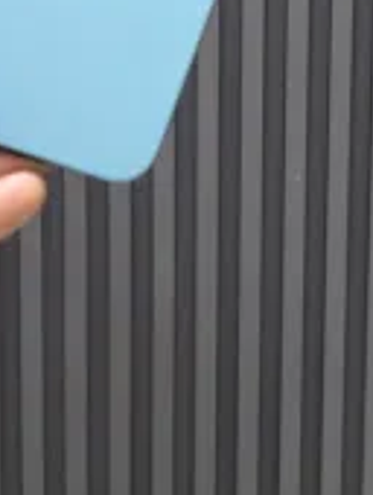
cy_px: -6
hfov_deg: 12.1
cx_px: 332
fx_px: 1748
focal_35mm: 122
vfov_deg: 15.8
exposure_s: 1/50
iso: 64
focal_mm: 6
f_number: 2.4
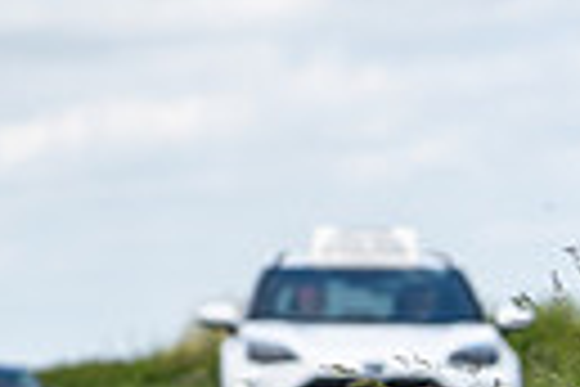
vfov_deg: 4.3
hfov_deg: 6.4
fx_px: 5075
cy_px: -119
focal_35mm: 315
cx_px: -504
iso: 100
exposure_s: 1/1250
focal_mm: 70
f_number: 3.5
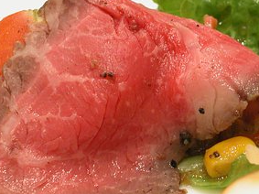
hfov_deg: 15.8
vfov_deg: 11.8
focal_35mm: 125
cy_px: 80
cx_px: 165
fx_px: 935
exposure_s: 1/3.2
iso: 200
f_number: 6.7
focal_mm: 17.5
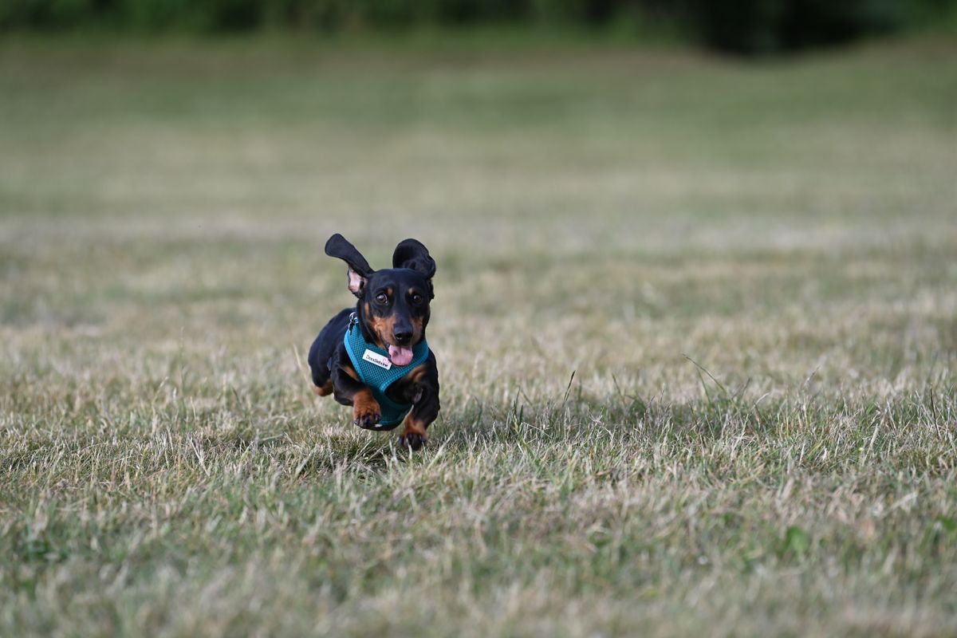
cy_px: 319
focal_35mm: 200
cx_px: 478
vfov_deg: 6.9
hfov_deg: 10.3
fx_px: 5316
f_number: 4
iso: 200
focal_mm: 200
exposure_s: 1/640
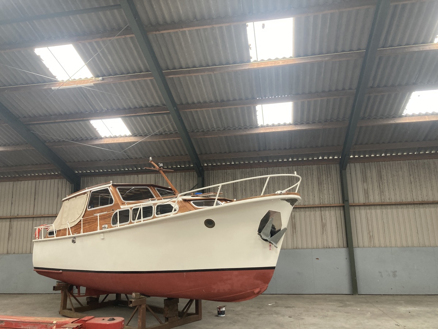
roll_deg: +0.9
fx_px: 354
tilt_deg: +11.9
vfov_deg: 49.7
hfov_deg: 63.4
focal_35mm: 28
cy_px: 164
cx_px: 219
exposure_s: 1/60
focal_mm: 3.99
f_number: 1.8
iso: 100
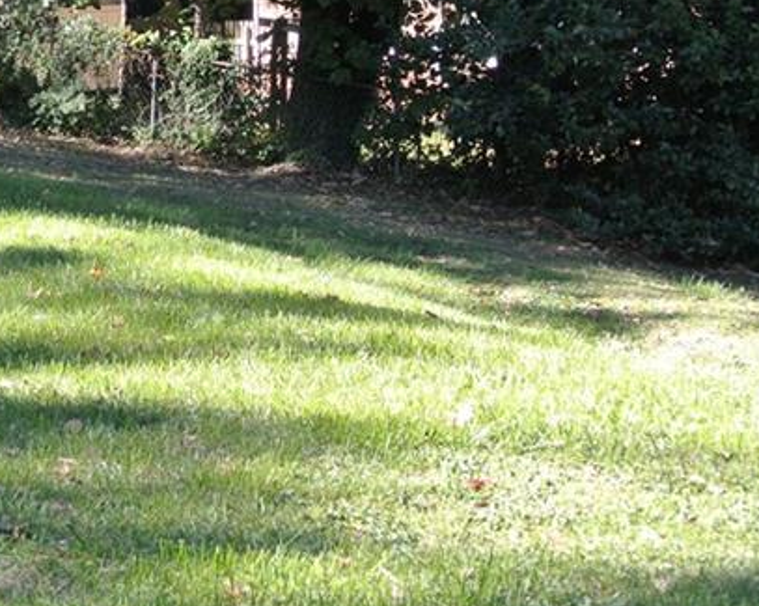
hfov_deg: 17.9
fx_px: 2335
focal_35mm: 104
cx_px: -56
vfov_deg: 14.6
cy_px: 41
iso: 125
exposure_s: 1/125
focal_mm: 16.3
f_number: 4.2
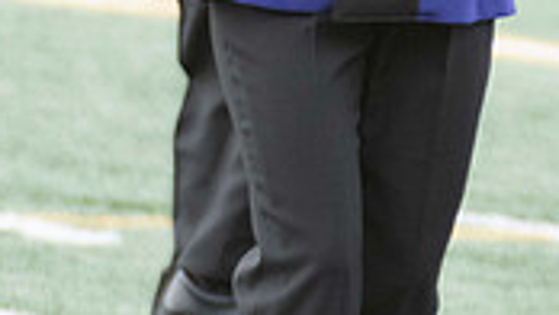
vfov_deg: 1.1
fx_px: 16814
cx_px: 361
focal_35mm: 1134
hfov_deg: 1.9
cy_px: -373
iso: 2500
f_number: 5.6
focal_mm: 280
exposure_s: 1/1250
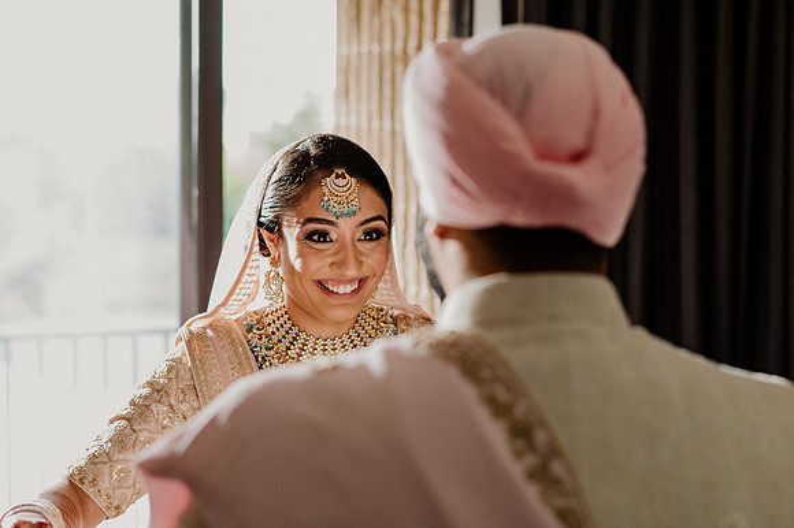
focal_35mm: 61
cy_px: 264
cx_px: 414
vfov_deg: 22.4
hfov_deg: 33.1
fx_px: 1334
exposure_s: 1/100
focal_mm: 58
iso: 1600
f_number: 2.5
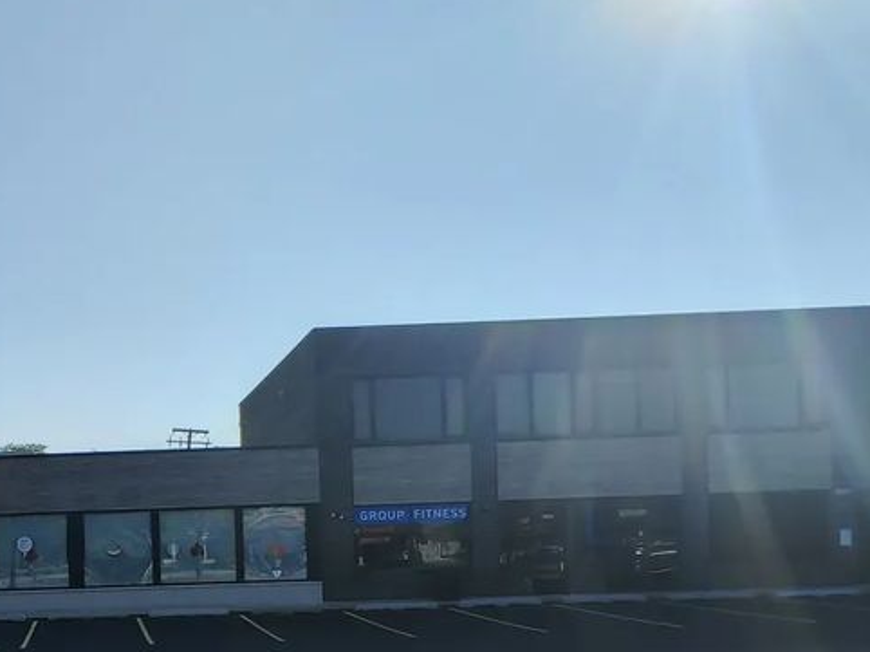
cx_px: 65
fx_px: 854
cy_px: 567
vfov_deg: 39.2
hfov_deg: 47.7
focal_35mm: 34
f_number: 1.9
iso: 50
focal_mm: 1.78
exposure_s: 1/2000
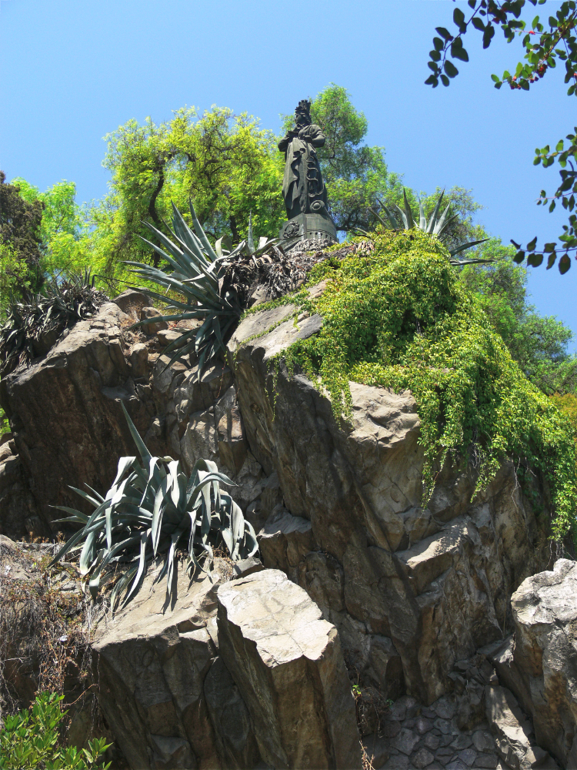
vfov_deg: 28.2
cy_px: 385
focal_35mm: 69
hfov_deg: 21.3
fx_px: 1534
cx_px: 288
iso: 80
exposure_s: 1/125
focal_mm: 14.6
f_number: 4
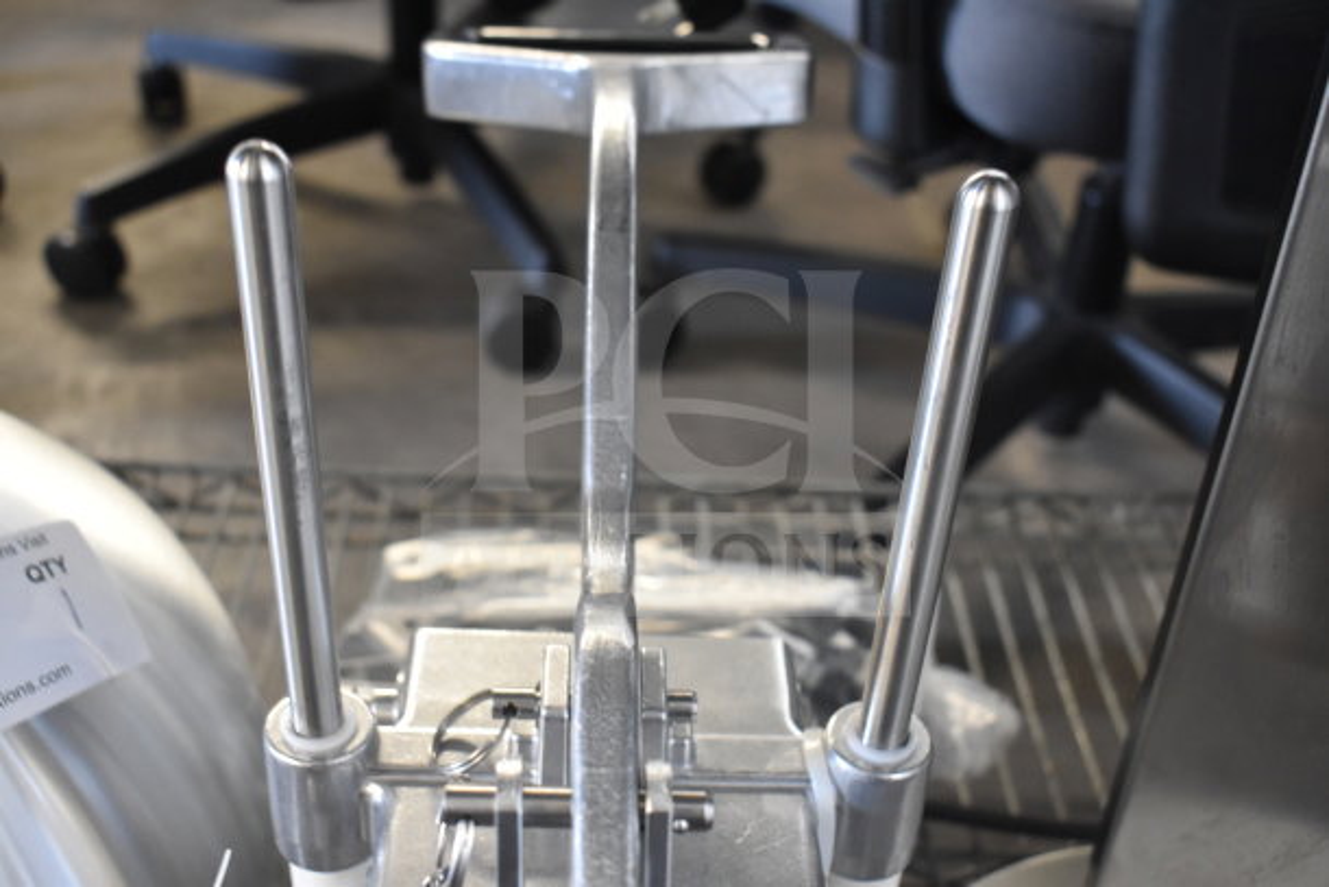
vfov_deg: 33.0
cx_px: 664
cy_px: 444
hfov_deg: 47.9
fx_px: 1495
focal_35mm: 40
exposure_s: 1/40
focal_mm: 27
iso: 1800
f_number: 4
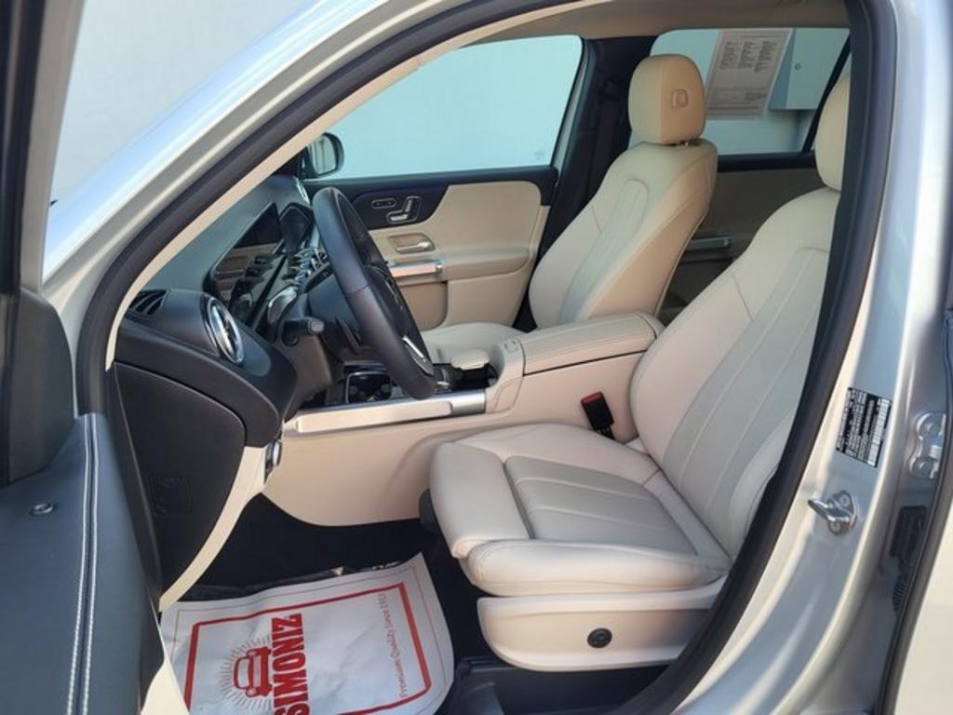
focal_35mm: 26
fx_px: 716
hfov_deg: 67.3
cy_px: 358
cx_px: 476
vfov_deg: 53.1
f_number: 1.8
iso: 40
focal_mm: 5.4
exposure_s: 1/336
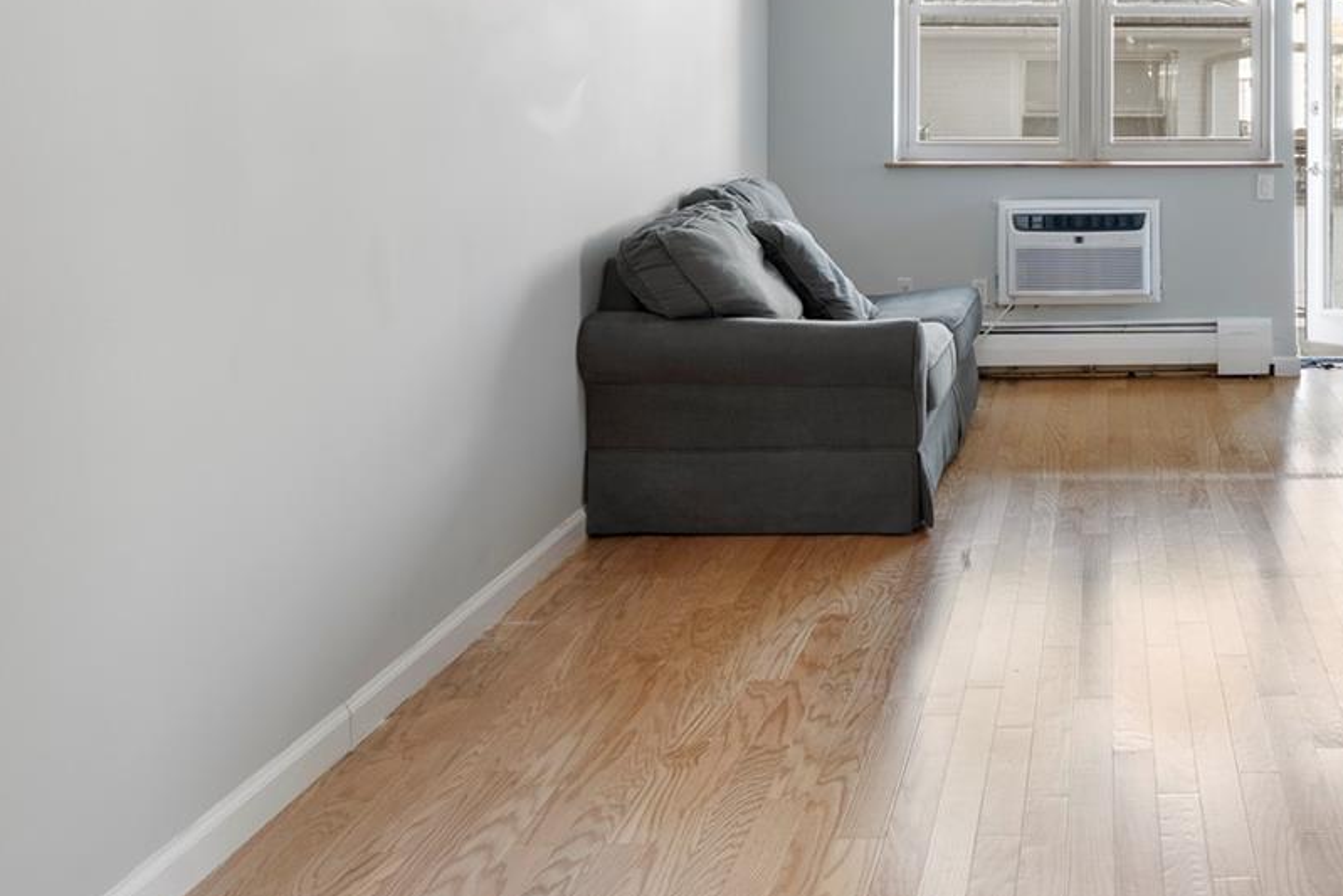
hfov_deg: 43.7
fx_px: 1530
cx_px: 1180
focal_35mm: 41
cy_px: 159
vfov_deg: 31.7
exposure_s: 8
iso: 100
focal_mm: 16
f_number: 9
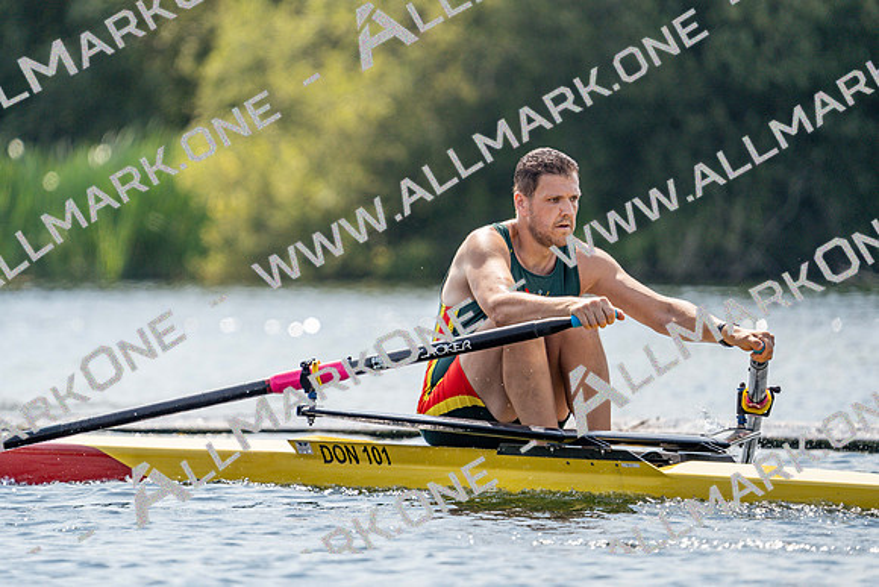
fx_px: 11307
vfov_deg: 3.0
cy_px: 294
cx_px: 440
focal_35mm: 463
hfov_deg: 4.5
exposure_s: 1/1600
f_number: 6.3
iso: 250
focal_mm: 463
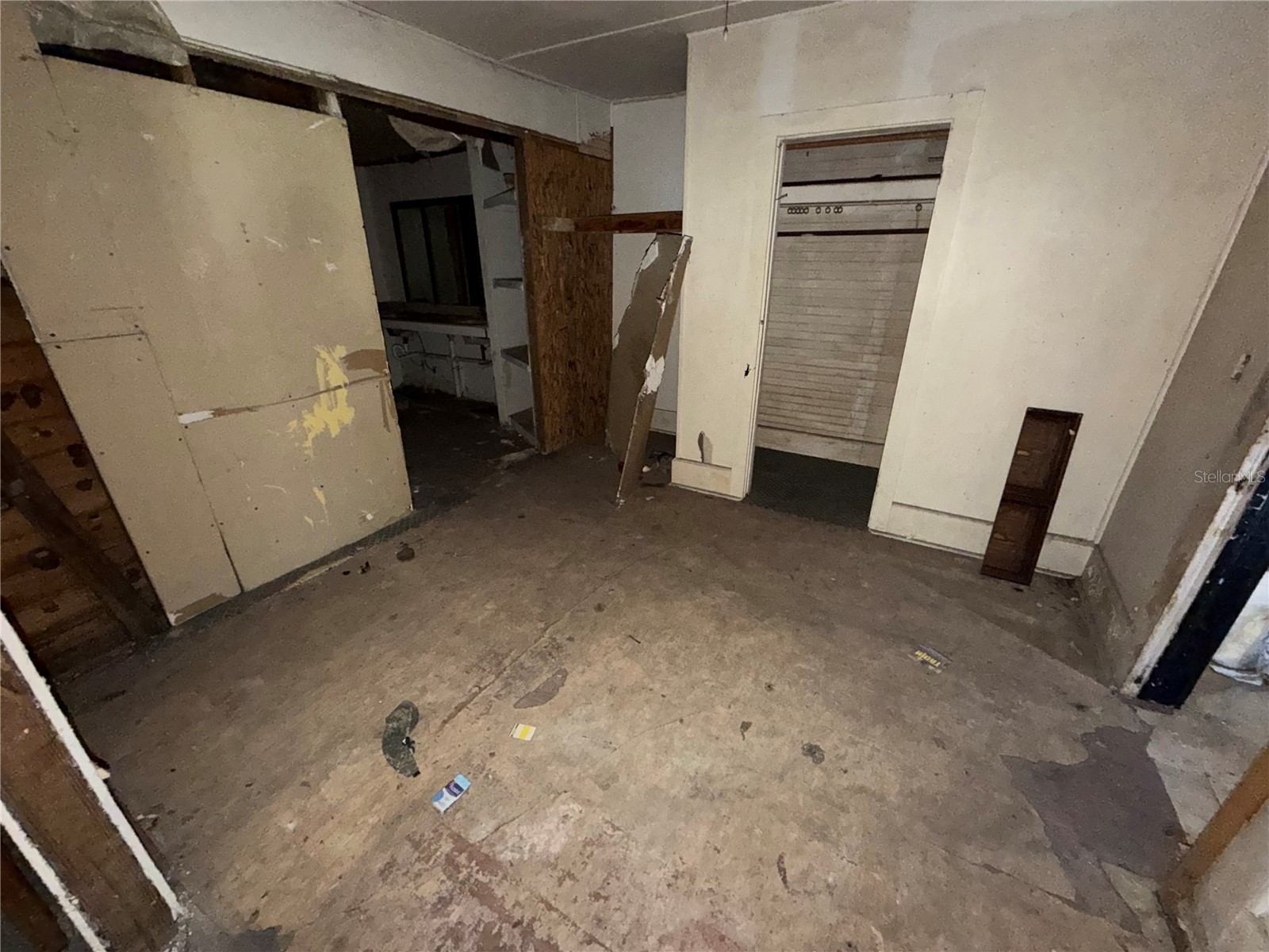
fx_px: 513
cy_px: 476
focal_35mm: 14
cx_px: 634
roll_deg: +0.5
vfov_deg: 85.7
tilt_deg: -23.4
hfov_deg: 102.1
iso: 640
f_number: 2.2
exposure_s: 1/16
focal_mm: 2.22
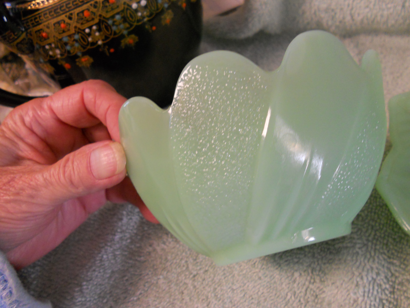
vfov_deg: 44.2
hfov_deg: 56.8
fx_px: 379
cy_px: 154
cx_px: 205
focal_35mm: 32
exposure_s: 1/30
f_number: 3.5
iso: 320
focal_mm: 5.8
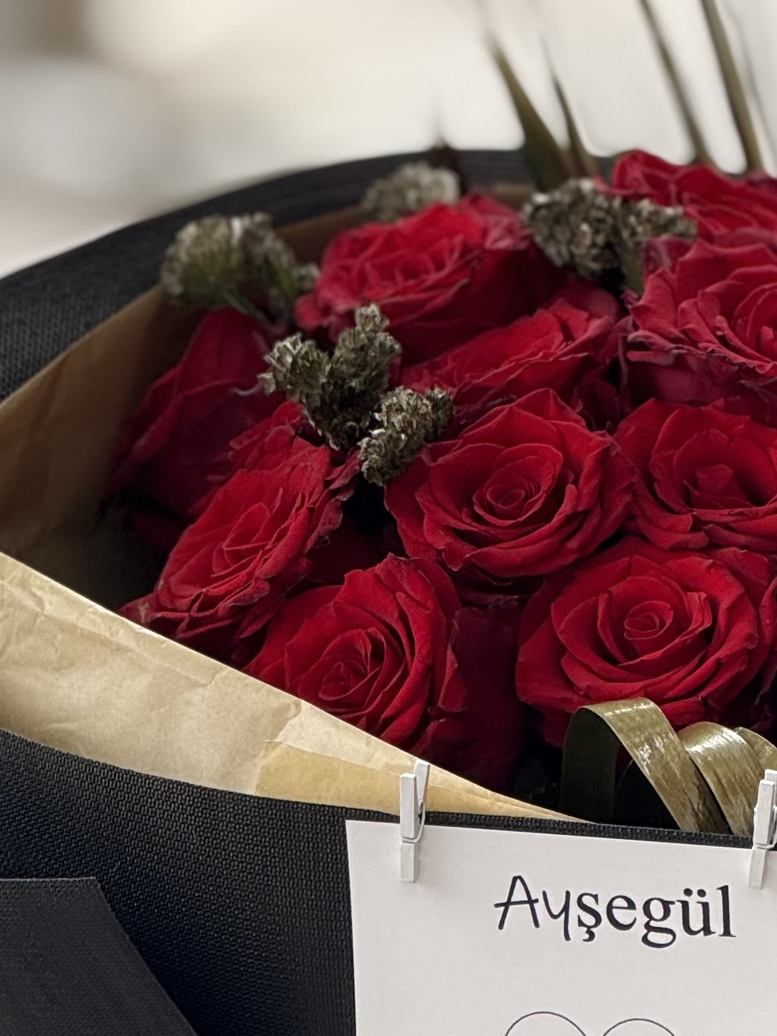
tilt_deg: -9.4
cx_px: 717
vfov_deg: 6.2
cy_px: 1107
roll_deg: -1.3
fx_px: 9459
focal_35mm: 316
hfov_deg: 4.7
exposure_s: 1/205
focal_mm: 15.66
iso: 64
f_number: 2.8
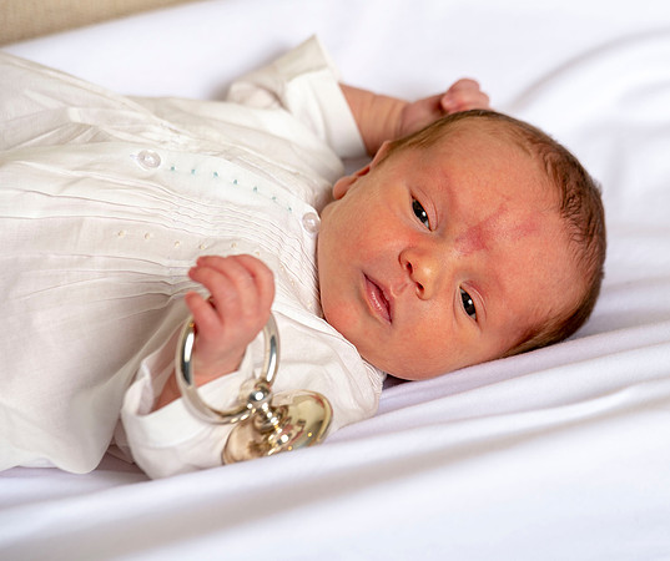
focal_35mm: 252
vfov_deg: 6.3
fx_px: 5099
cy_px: 299
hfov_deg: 7.5
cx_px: 416
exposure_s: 1/160
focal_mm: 185
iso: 125
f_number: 5.6
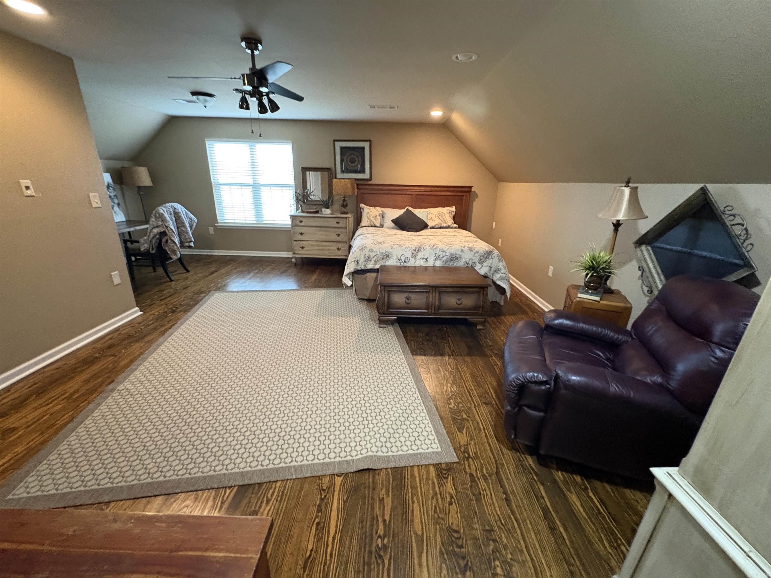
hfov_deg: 102.1
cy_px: 289
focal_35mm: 14
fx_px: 312
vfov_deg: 85.7
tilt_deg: -17.8
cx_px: 386
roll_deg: -1.4
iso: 800
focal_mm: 2.22
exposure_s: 1/47
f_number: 2.2
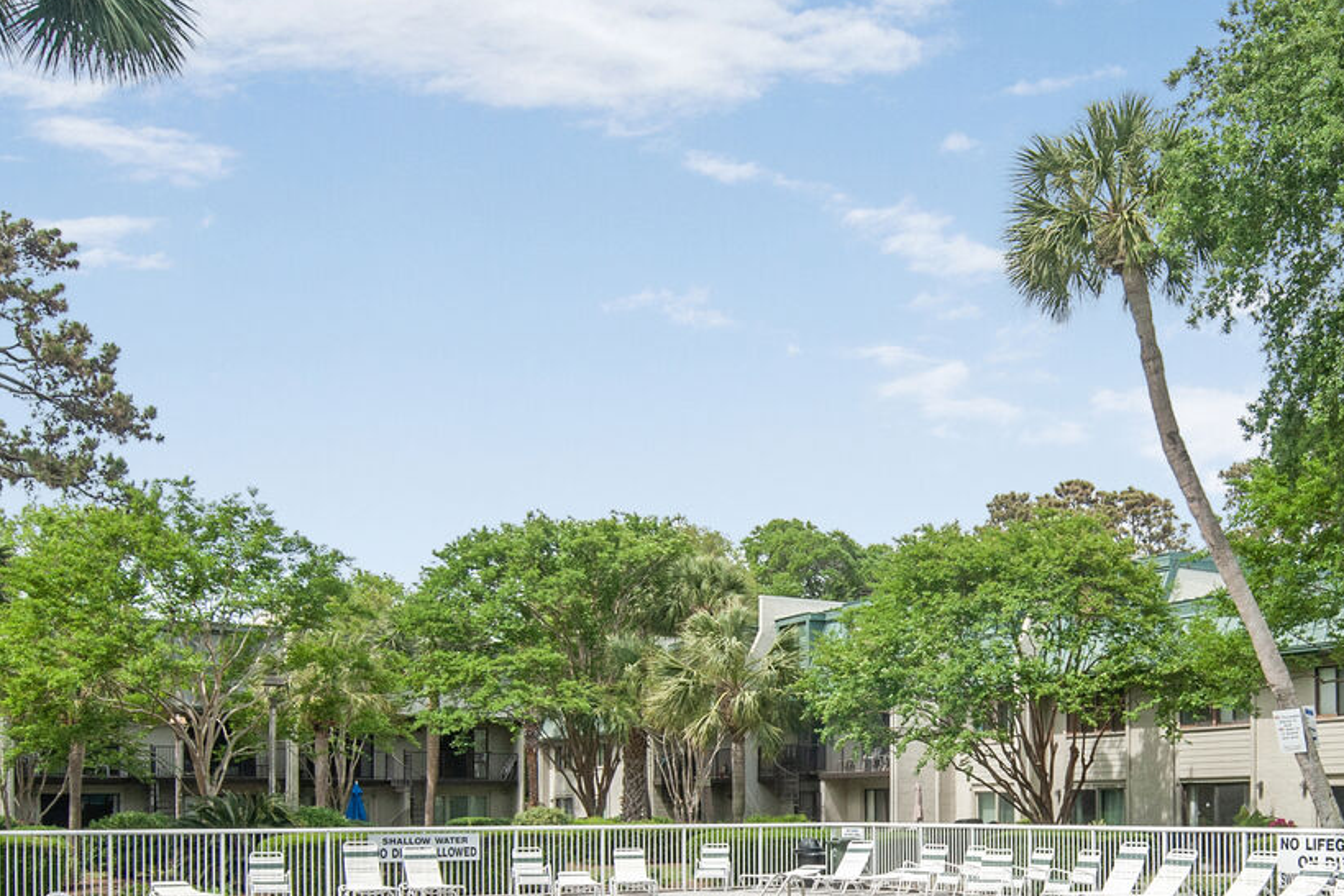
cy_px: 806
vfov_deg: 33.2
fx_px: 1419
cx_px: 957
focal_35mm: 38
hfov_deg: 49.3
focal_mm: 18
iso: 400
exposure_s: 1/640
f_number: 11
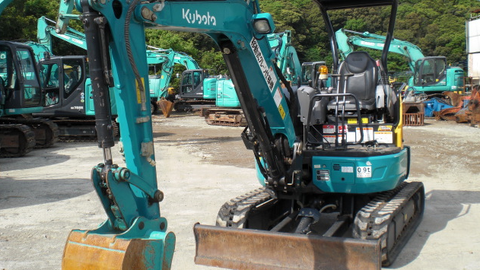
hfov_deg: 48.4
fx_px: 535
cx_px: 241
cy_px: 134
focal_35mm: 42
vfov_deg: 28.4
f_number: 5.6
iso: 64
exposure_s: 1/320
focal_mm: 6.3
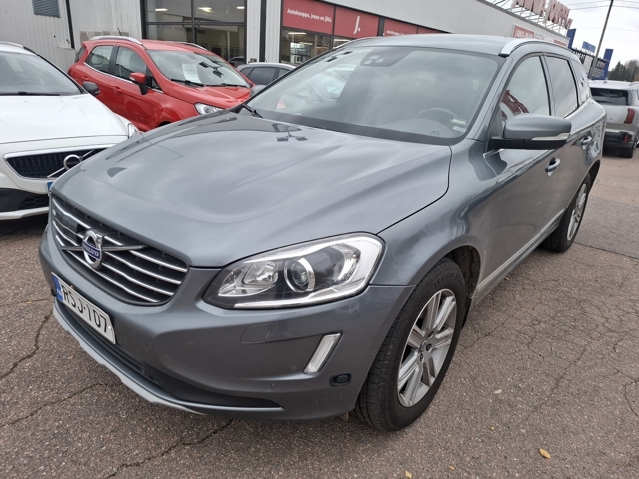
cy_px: 240
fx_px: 425
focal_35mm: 23
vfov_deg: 58.9
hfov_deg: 73.9
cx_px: 320
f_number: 1.8
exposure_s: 1/143
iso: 50
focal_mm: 5.54
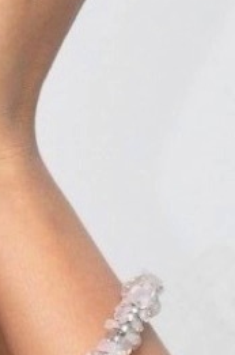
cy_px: 317
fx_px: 5426
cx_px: -276
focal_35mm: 552
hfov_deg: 2.5
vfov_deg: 3.7
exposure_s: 1/125
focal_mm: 58
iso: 3200
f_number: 6.3
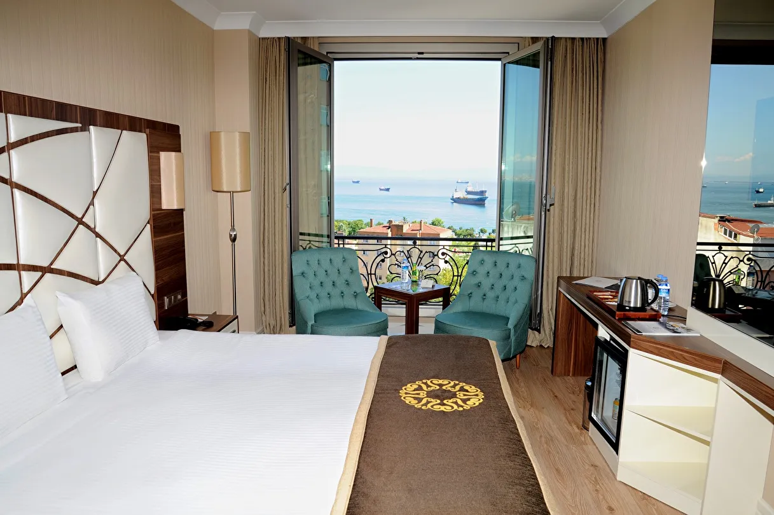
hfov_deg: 73.8
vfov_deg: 53.1
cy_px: 258
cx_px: 387
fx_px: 516
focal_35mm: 24
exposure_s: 1/125
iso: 200
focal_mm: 24
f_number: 8
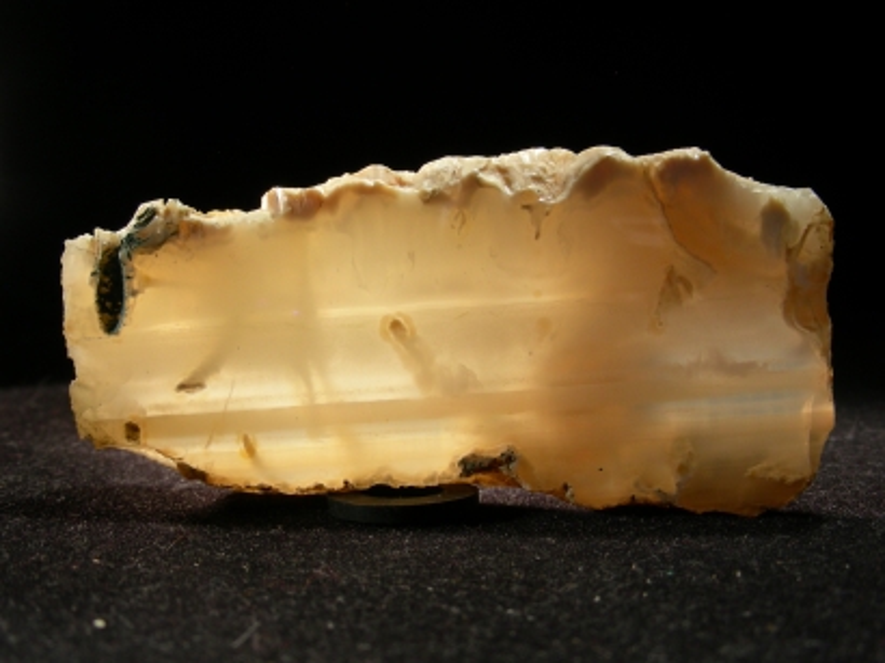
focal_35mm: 48
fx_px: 1226
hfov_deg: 39.7
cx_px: 442
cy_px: 332
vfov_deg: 30.2
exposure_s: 1/46
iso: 50
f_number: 3.5
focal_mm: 8
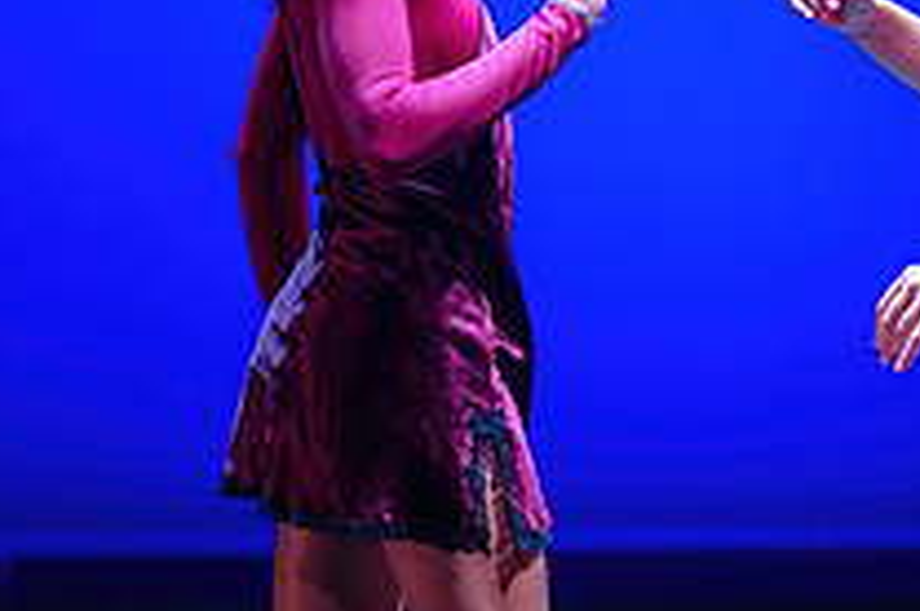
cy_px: 327
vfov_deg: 4.2
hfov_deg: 6.3
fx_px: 8293
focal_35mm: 325
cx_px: 763
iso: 1250
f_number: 1.4
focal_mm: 105
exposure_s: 1/250
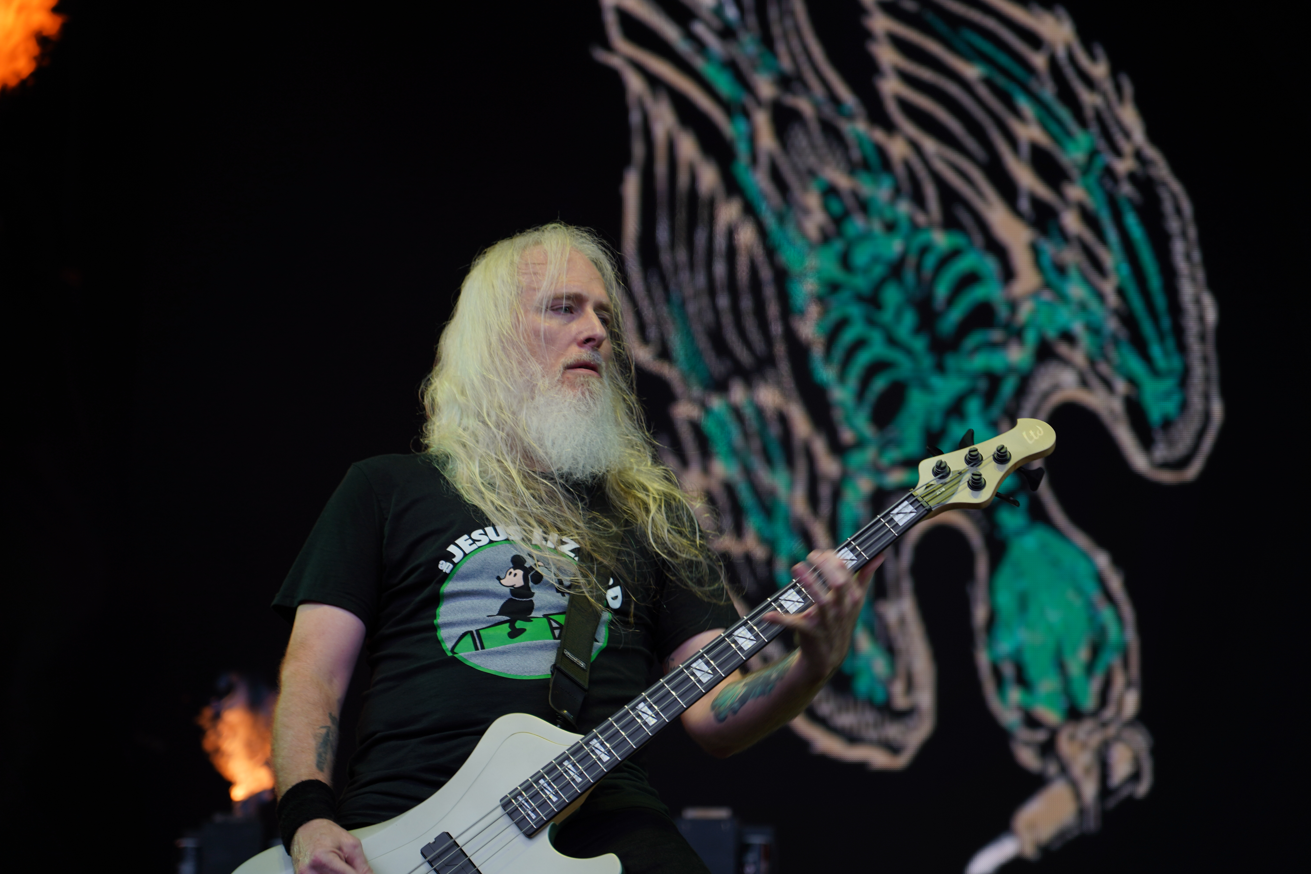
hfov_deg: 19.5
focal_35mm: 105
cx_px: 656
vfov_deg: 13.0
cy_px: 437
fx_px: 3823
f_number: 4
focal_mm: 105
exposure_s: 1/125
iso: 100
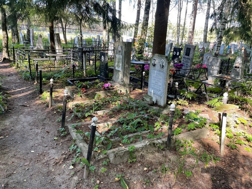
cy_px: 94
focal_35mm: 26
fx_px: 189
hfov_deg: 67.3
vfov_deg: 53.1
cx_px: 126
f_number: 1.6
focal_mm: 4.2
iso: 64
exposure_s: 1/121
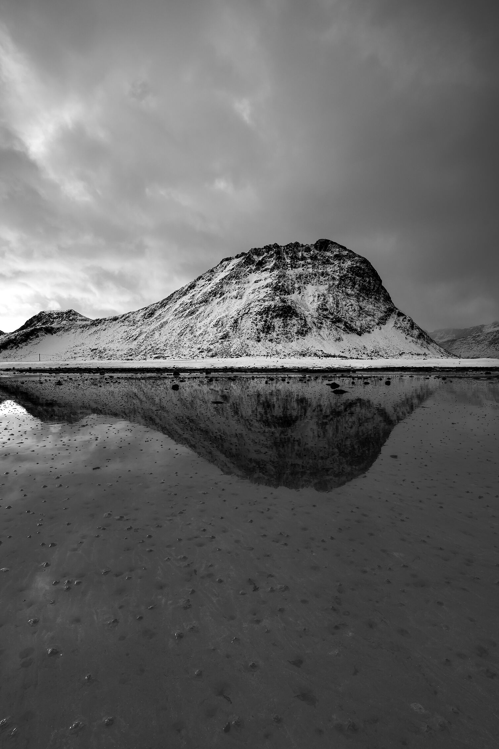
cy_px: 373
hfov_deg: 70.4
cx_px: 244
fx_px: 353
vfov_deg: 93.3
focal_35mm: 17
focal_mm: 16
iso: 100
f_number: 11
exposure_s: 1/800
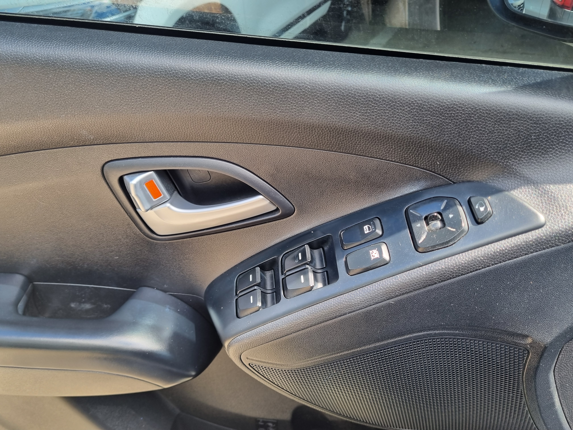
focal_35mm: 26
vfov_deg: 53.1
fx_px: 430
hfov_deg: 67.3
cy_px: 215
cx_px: 286
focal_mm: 5.4
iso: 50
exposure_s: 1/139
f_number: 1.8
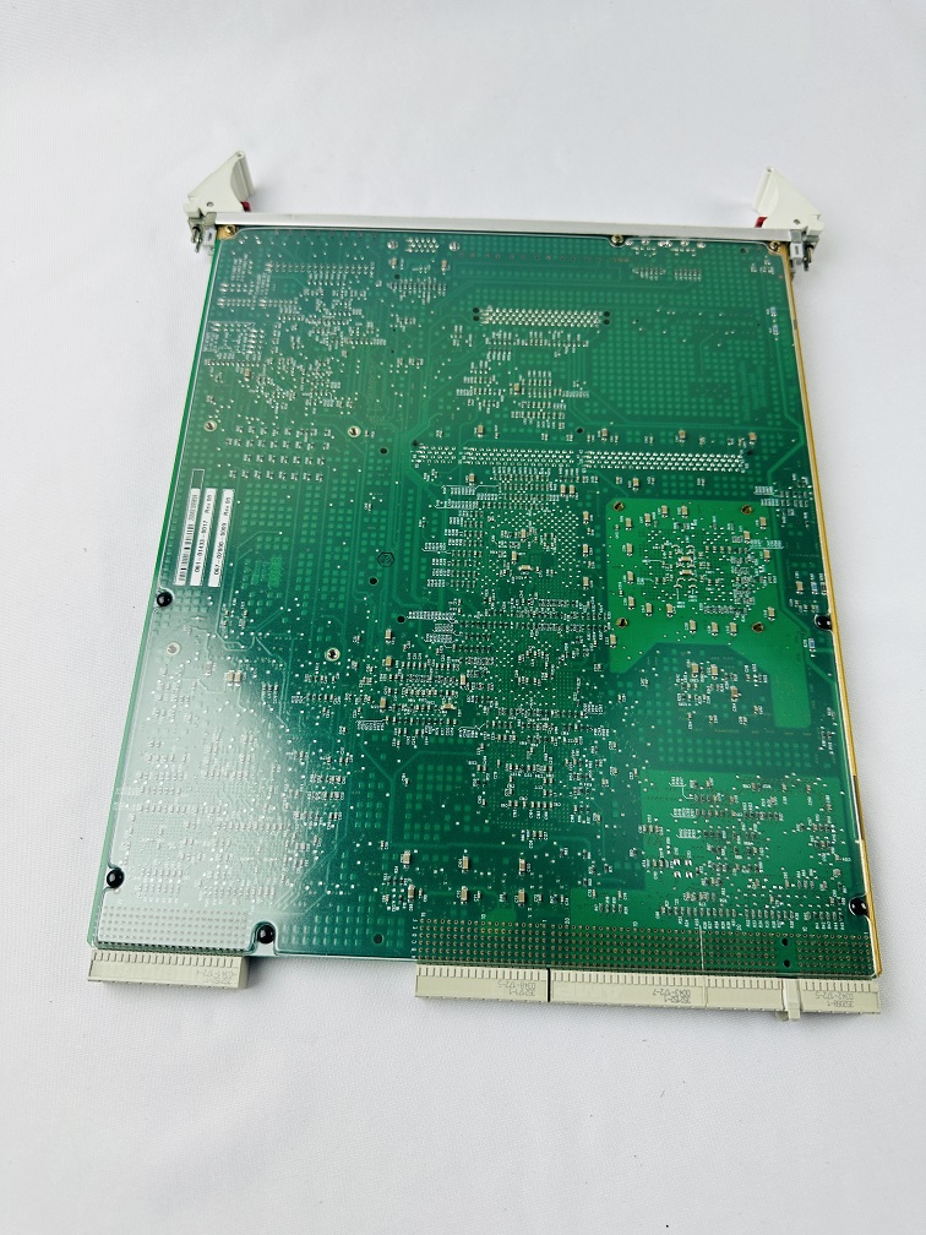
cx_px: 463
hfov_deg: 56.8
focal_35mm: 24
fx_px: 856
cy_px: 618
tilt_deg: -65.3
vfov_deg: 71.6
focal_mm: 6.86
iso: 80
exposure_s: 1/120
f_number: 1.78
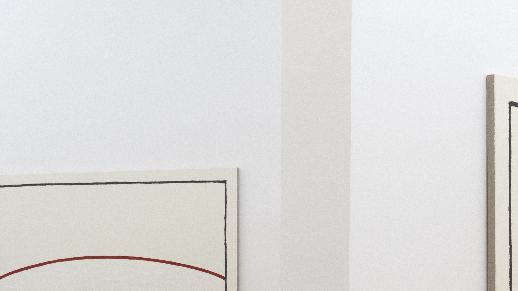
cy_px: 277
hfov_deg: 23.0
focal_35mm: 92
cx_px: 378
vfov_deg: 13.0
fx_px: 1265
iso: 320
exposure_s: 1/13
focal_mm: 29
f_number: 10
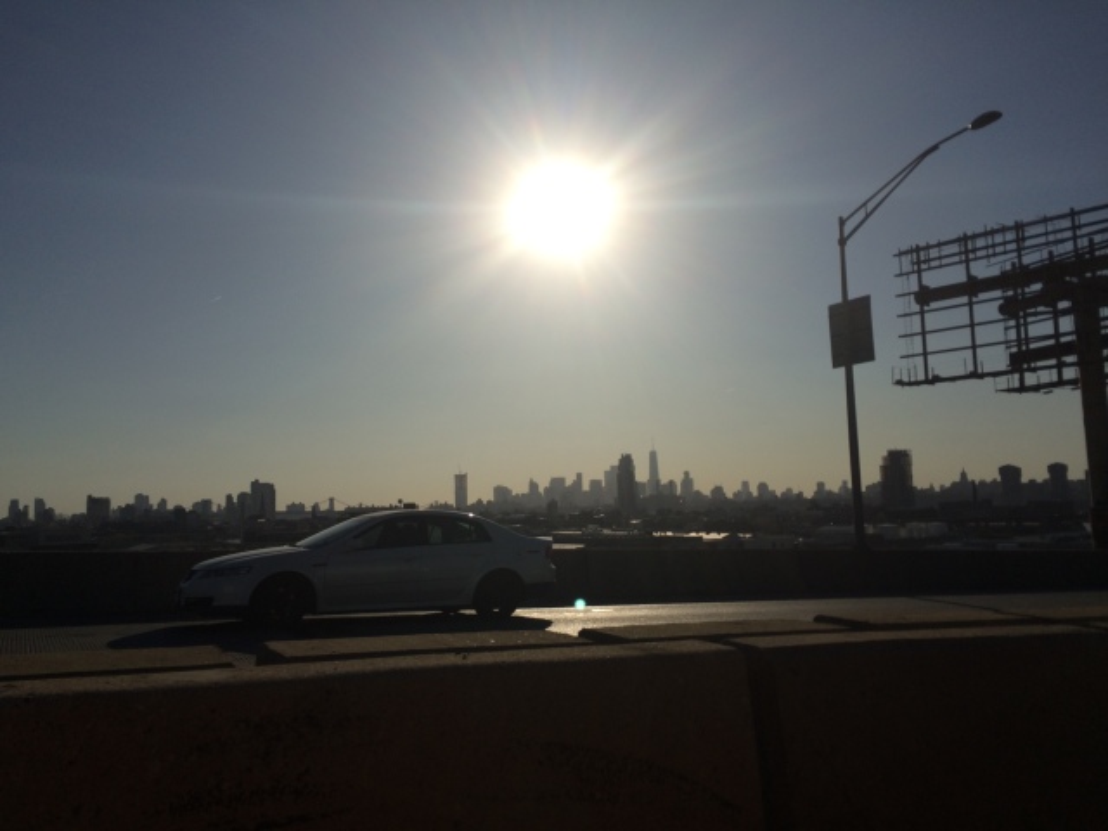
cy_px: 416
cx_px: 554
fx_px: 928
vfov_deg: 48.2
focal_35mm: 29
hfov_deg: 61.7
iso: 32
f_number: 2.2
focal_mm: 4.15
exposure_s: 1/10309
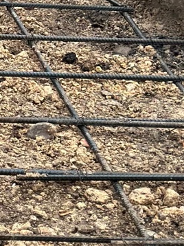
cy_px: -30
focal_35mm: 236
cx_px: -209
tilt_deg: -18.2
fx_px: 1675
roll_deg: -0.2
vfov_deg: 8.3
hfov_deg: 6.1
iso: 80
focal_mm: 6.86
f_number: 1.78
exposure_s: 1/487
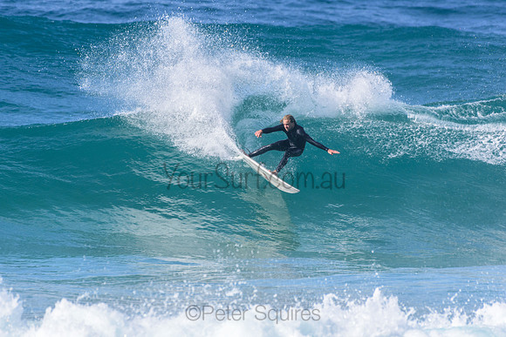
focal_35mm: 750
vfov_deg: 1.8
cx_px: 253
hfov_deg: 2.7
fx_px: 10544
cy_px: 168
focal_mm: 500
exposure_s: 1/2000
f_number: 5.6
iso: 400
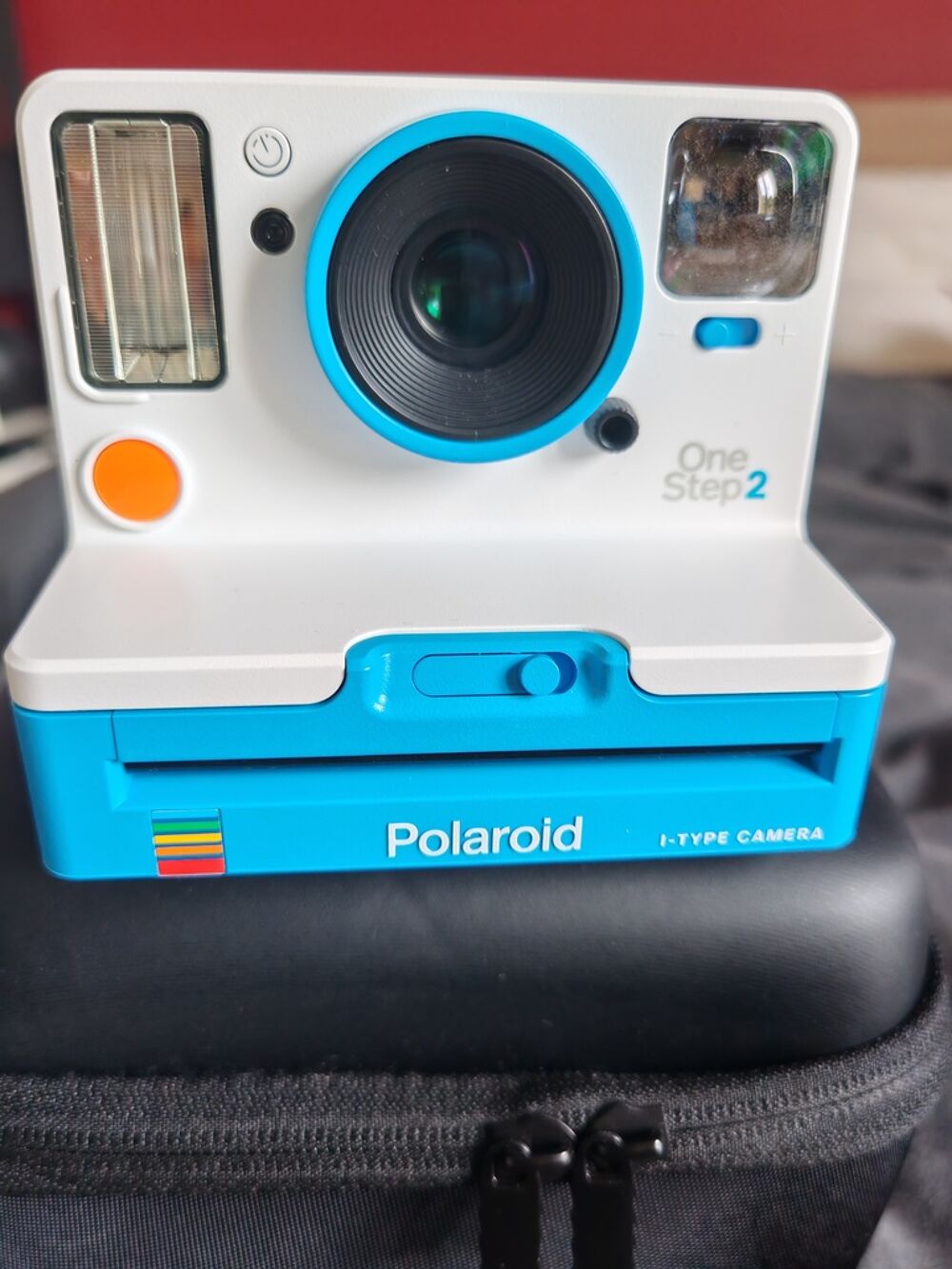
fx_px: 990
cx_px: 476
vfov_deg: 65.3
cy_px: 634
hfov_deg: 51.4
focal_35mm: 27
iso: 125
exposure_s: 1/50
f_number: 1.9
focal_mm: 6.67
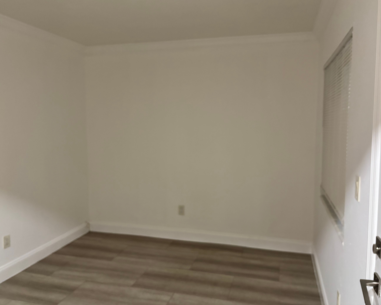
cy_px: 149
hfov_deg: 62.2
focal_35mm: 28
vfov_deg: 51.5
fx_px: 316
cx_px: 198
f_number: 1.6
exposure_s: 1/60
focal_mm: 5.96
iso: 320
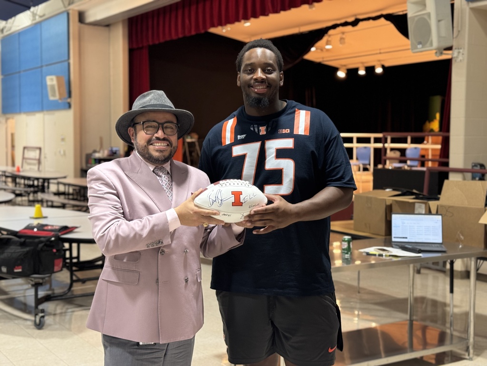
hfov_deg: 39.7
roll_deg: -1.3
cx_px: 244
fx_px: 675
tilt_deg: -3.8
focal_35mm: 48
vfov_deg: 30.3
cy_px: 183
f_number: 1.78
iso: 200
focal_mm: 6.76
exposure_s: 1/40
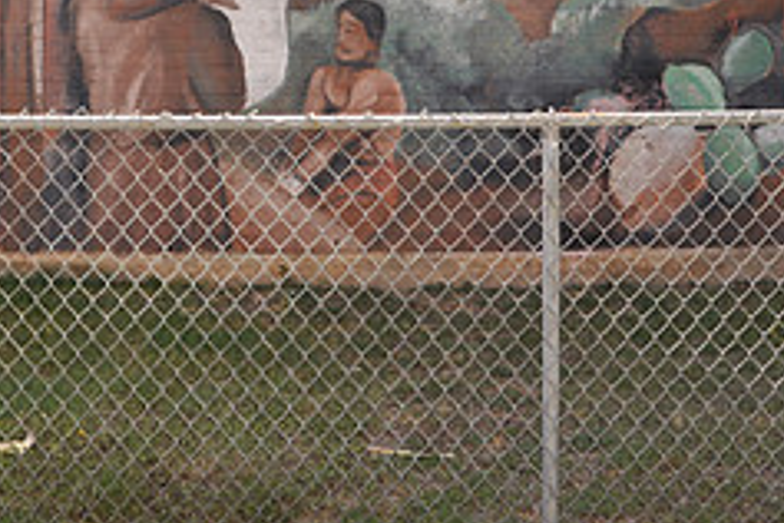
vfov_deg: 20.0
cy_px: -5
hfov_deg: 30.0
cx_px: 189
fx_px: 1437
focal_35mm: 66
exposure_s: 1/200
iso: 200
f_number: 5.6
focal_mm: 18
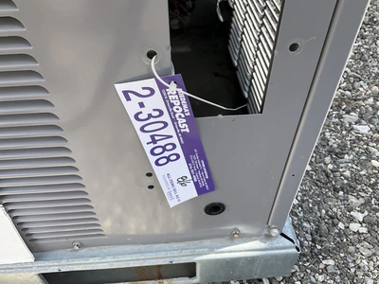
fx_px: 318
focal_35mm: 29
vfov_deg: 48.2
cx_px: 190
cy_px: 142
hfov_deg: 61.7
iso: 25
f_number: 1.8
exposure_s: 1/432
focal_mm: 3
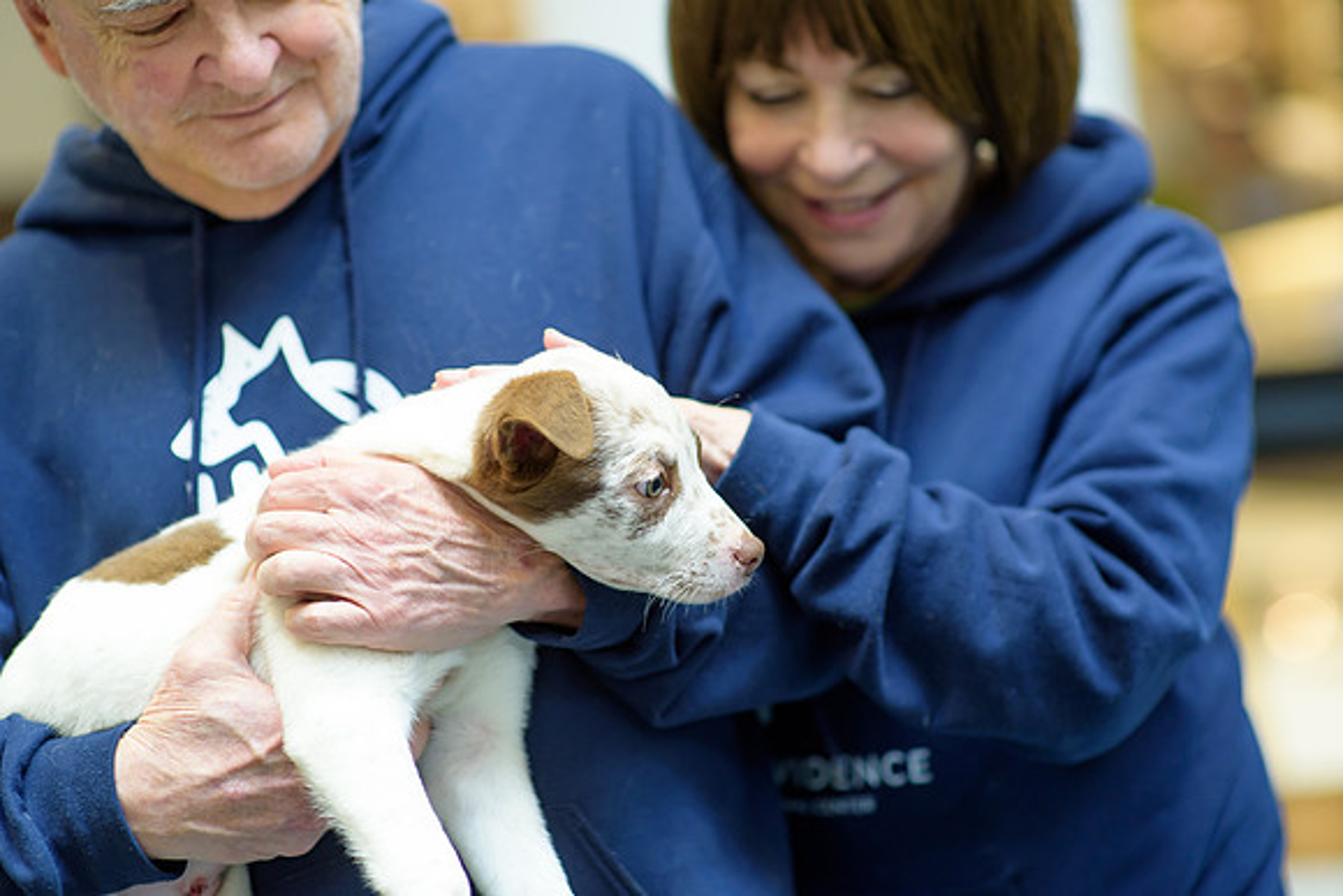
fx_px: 3172
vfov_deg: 16.1
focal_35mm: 85
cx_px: 672
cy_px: 448
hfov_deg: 23.9
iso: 800
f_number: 2
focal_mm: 85
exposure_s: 1/160
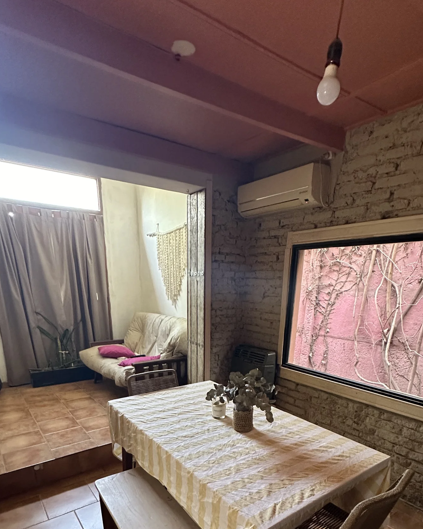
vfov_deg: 72.1
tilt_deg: -18.9
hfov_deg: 65.5
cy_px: 398
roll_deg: -1.2
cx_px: 215
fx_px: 329
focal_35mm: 21
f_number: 2.2
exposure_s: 1/60
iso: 500
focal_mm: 2.22
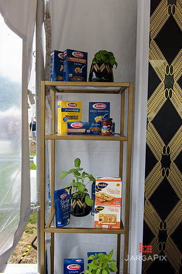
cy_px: 137
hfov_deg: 45.0
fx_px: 220
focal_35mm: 29
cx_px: 91
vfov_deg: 63.7
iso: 200
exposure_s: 1/800
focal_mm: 29
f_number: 3.2
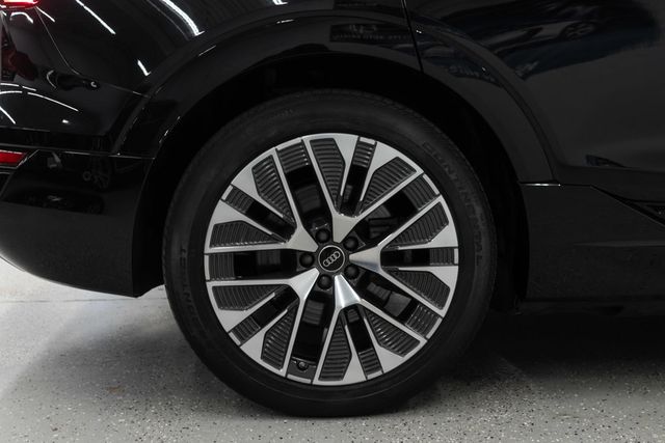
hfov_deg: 46.4
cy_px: 222
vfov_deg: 31.9
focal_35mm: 42
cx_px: 332
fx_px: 776
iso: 200
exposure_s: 1/40
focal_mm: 28
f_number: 3.2
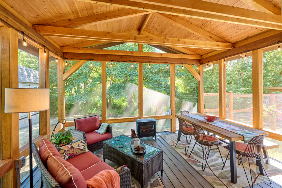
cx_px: 141
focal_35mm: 16
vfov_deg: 75.5
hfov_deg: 98.5
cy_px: 94
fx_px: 121
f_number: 11
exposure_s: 1/6
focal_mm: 15.5
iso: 100
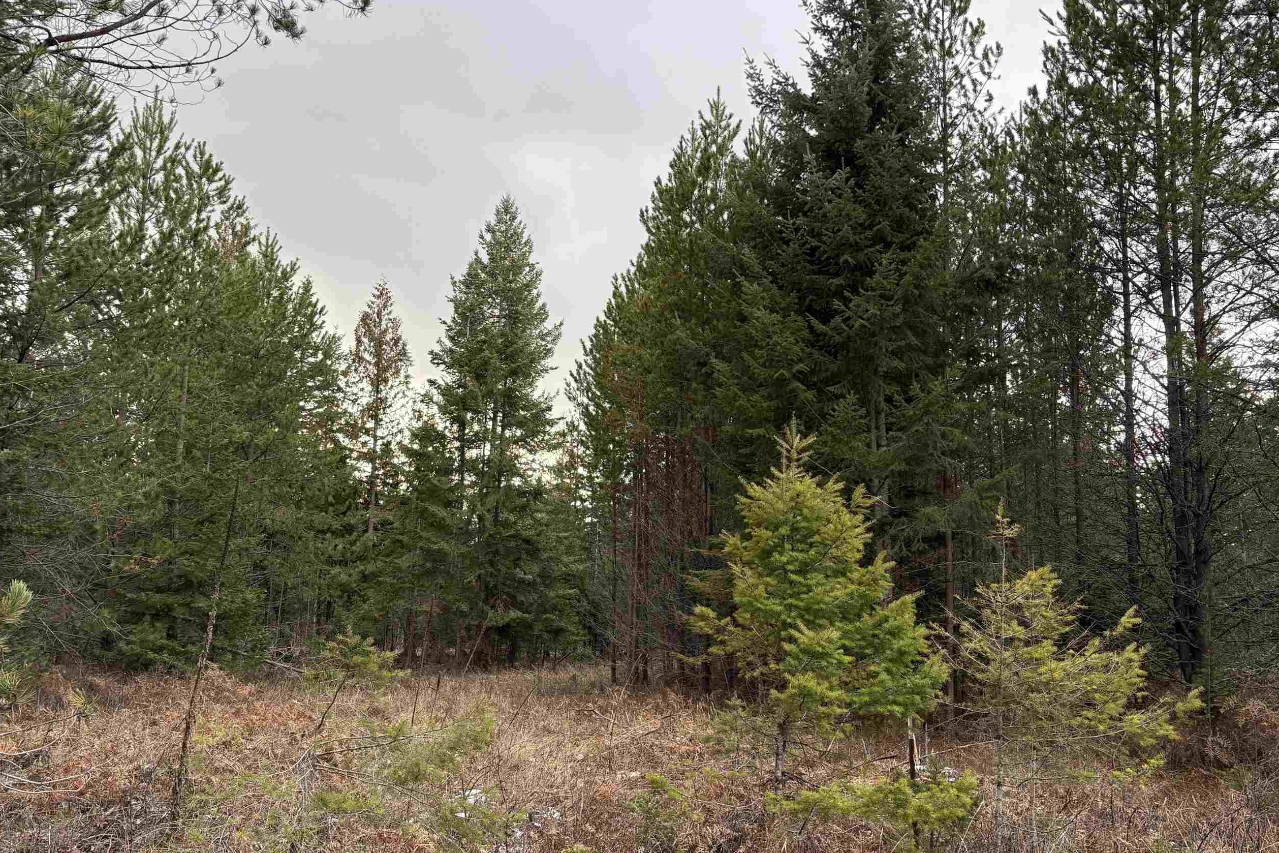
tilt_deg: +9.4
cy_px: 435
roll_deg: -1.6
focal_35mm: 33
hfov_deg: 57.2
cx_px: 668
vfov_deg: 40.0
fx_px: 1172
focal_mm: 5.96
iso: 64
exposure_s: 1/311
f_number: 1.6
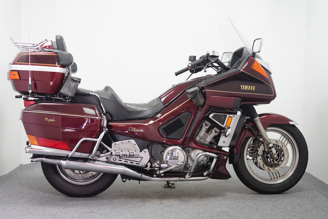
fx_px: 474
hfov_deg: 38.2
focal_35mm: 52
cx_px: 164
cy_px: 110
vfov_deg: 26.0
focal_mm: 52
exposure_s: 1/60
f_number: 4.5
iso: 1250
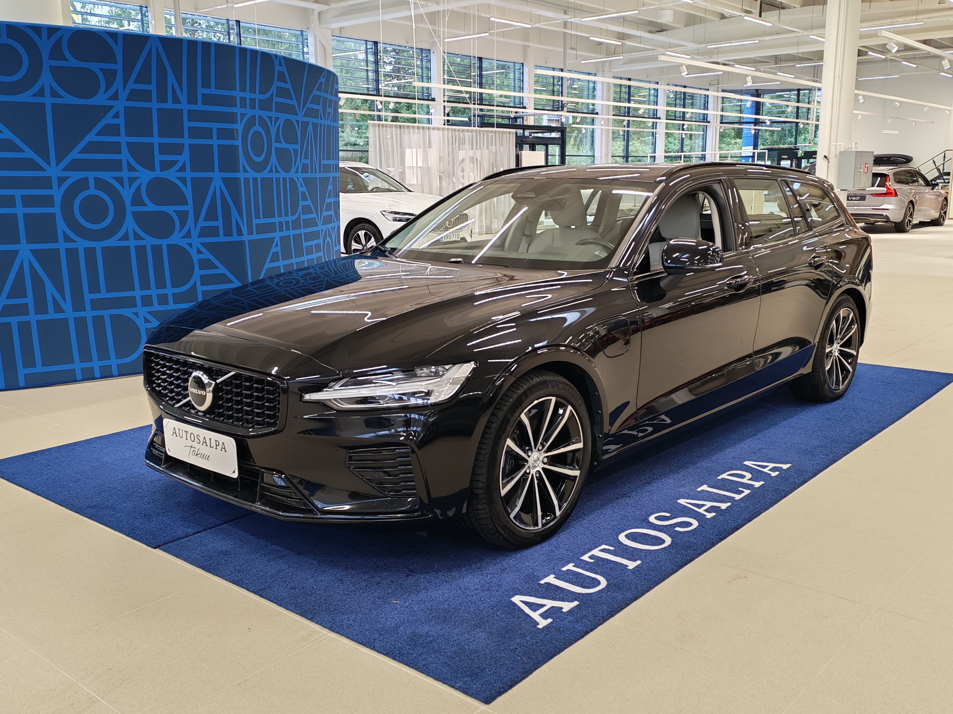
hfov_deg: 54.0
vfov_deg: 41.8
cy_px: 357
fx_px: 936
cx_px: 476
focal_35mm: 34
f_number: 1.9
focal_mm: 6.12
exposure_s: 1/100
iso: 320
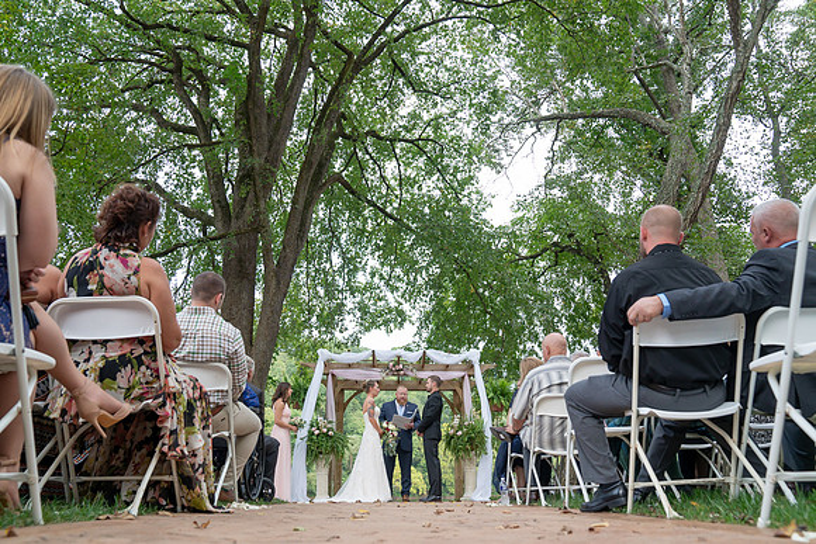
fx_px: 571
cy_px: 272
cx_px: 408
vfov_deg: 51.0
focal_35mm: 25
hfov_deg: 71.1
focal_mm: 24
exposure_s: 1/200
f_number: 4
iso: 250
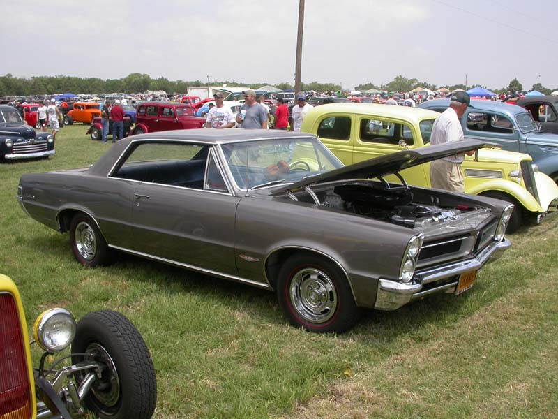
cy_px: 210
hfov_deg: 49.0
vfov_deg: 37.7
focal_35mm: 38
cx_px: 279
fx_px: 613
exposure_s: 1/359
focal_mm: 7.85
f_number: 6.7
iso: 100
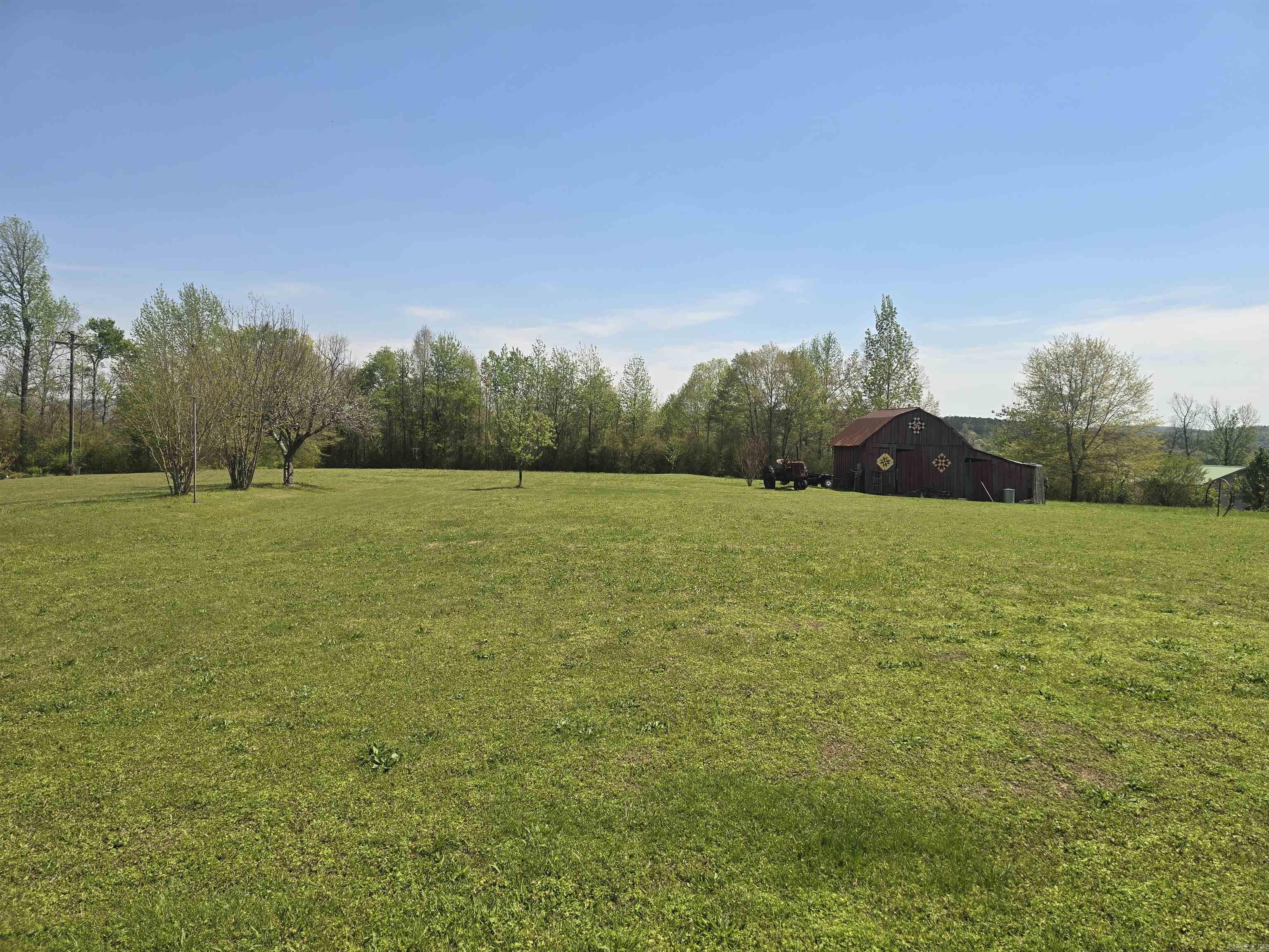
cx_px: 634
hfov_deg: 73.9
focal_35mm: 23
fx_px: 843
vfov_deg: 58.9
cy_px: 476
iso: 12
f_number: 1.7
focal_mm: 6.3
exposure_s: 1/1192
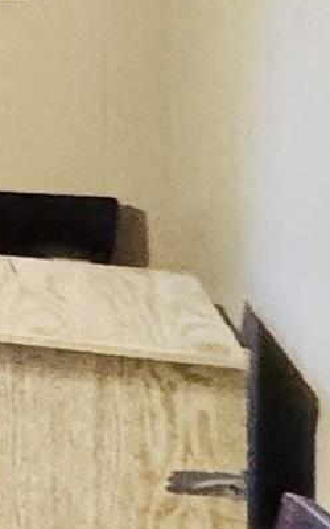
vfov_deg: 17.4
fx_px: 1640
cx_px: -1044
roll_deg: +1.0
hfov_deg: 7.5
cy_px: -119
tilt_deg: -0.5
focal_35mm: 114
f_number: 2.2
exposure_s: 1/60
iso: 400
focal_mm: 2.22
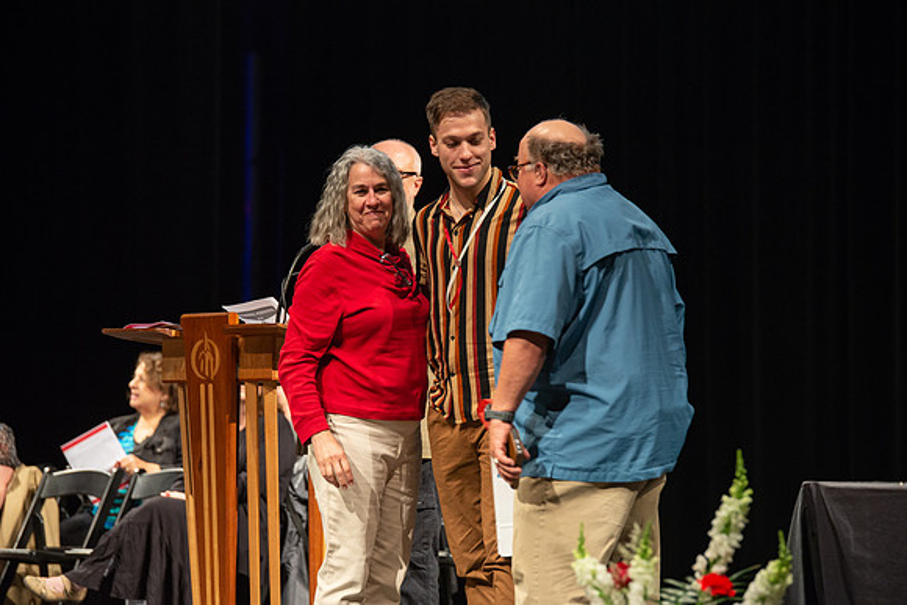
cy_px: 302
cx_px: 454
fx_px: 4284
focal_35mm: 170
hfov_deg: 12.1
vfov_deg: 8.1
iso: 1600
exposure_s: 1/100
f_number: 4
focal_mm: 170
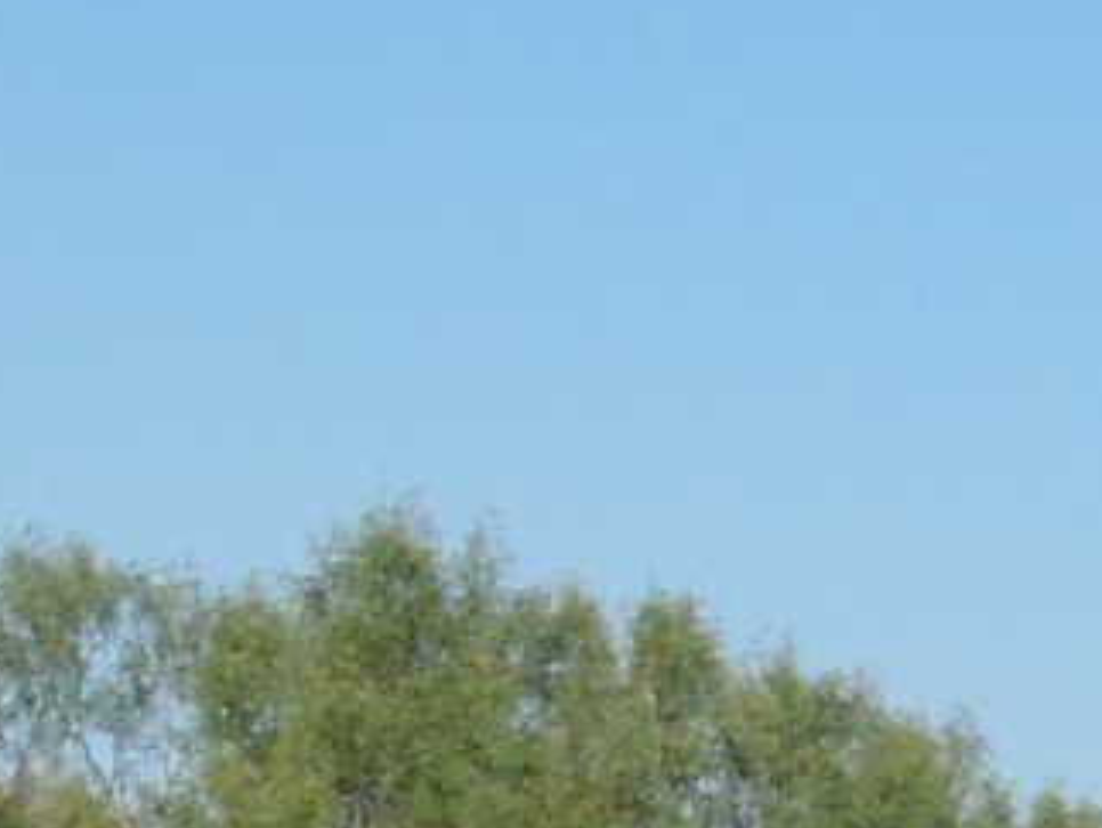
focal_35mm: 216
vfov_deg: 6.7
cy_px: 1680
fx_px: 6881
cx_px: 1838
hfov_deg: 8.8
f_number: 3.4
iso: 80
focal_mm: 6.2
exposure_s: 1/1000
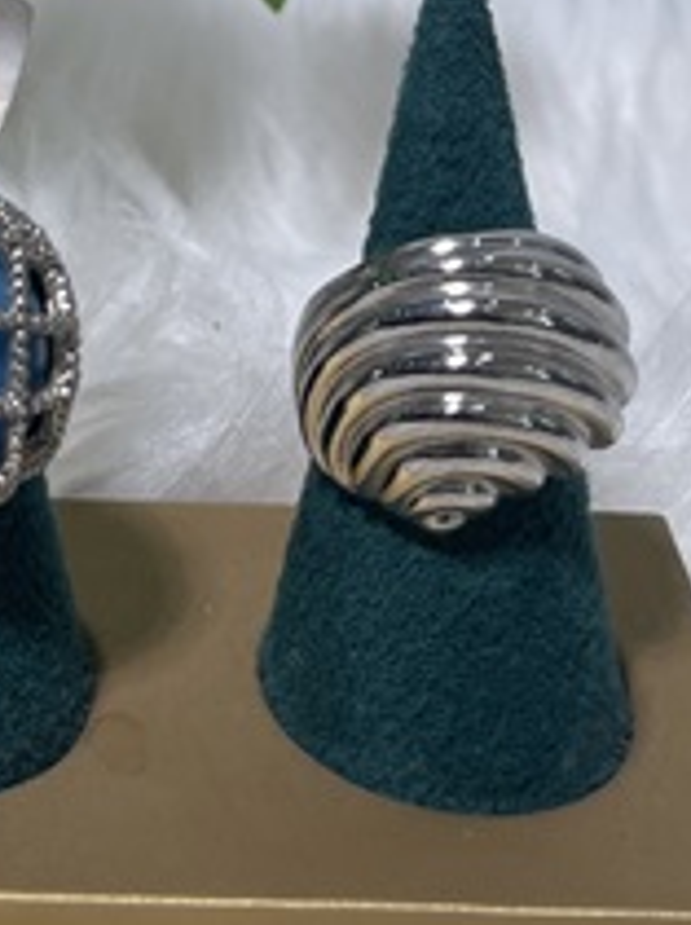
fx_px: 2560
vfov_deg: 18.6
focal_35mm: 96
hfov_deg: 15.0
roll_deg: -2.9
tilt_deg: -10.9
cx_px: -75
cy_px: -379
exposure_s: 1/745
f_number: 1.6
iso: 32
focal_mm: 5.1
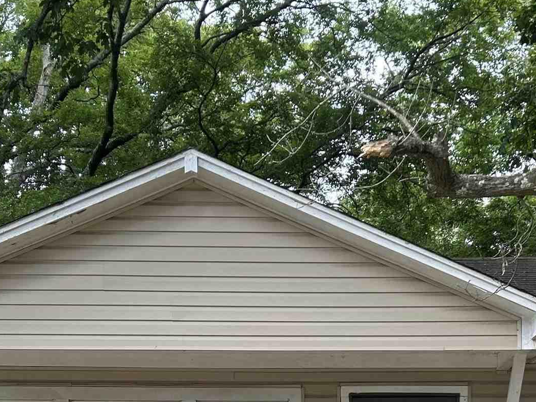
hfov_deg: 25.6
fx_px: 1177
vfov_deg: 18.2
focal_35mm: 76
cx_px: 321
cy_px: 509
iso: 40
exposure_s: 1/177
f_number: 1.5
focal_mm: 5.7
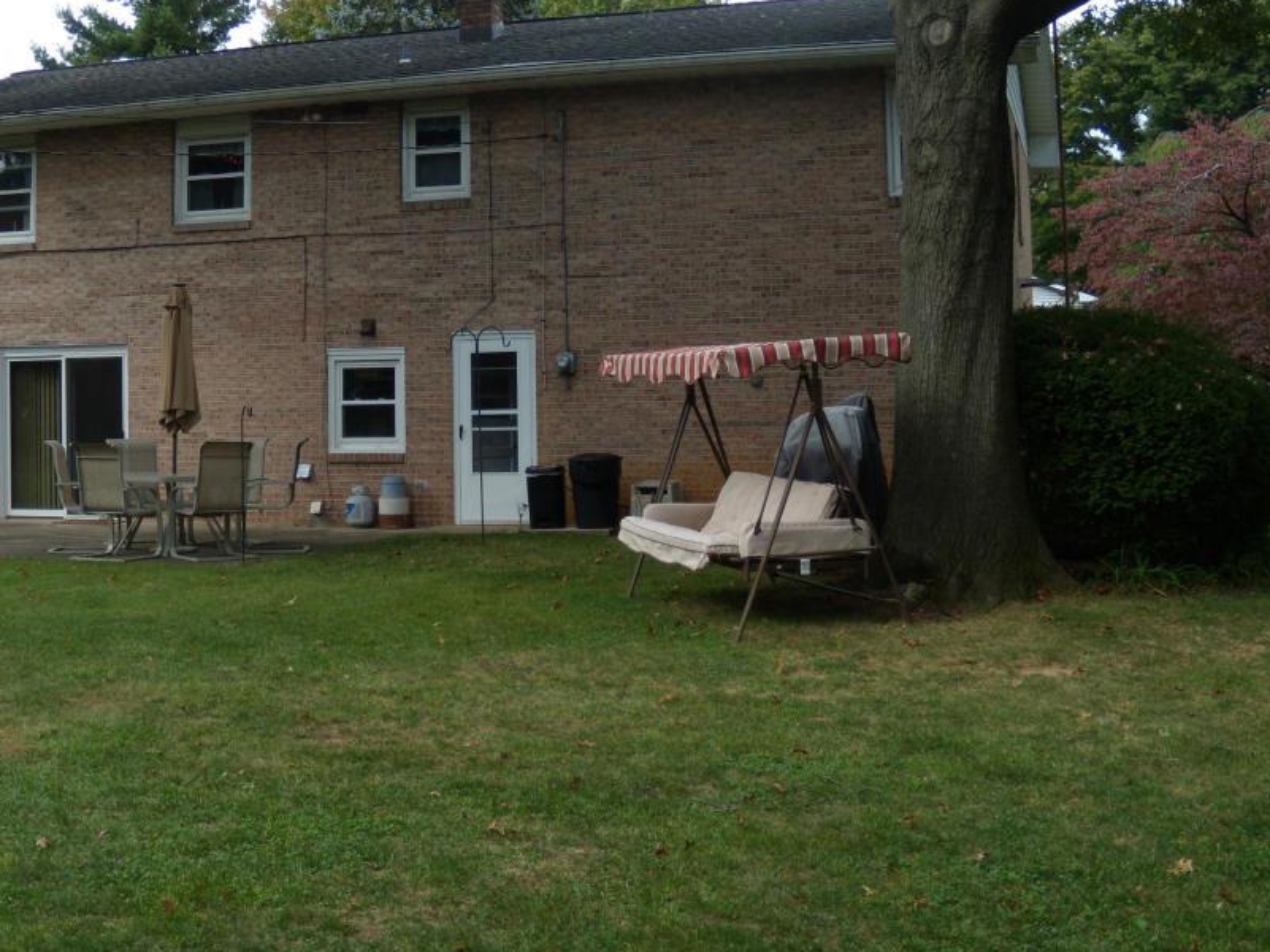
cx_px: 495
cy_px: 372
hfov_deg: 41.0
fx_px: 1688
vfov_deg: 31.4
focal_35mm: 46
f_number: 3.6
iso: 80
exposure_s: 1/200
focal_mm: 6.4
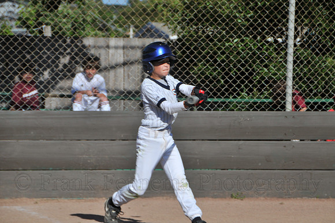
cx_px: 168
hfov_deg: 10.6
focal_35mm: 195
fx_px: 1812
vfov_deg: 7.0
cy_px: 112
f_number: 8
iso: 200
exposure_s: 1/500
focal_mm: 130
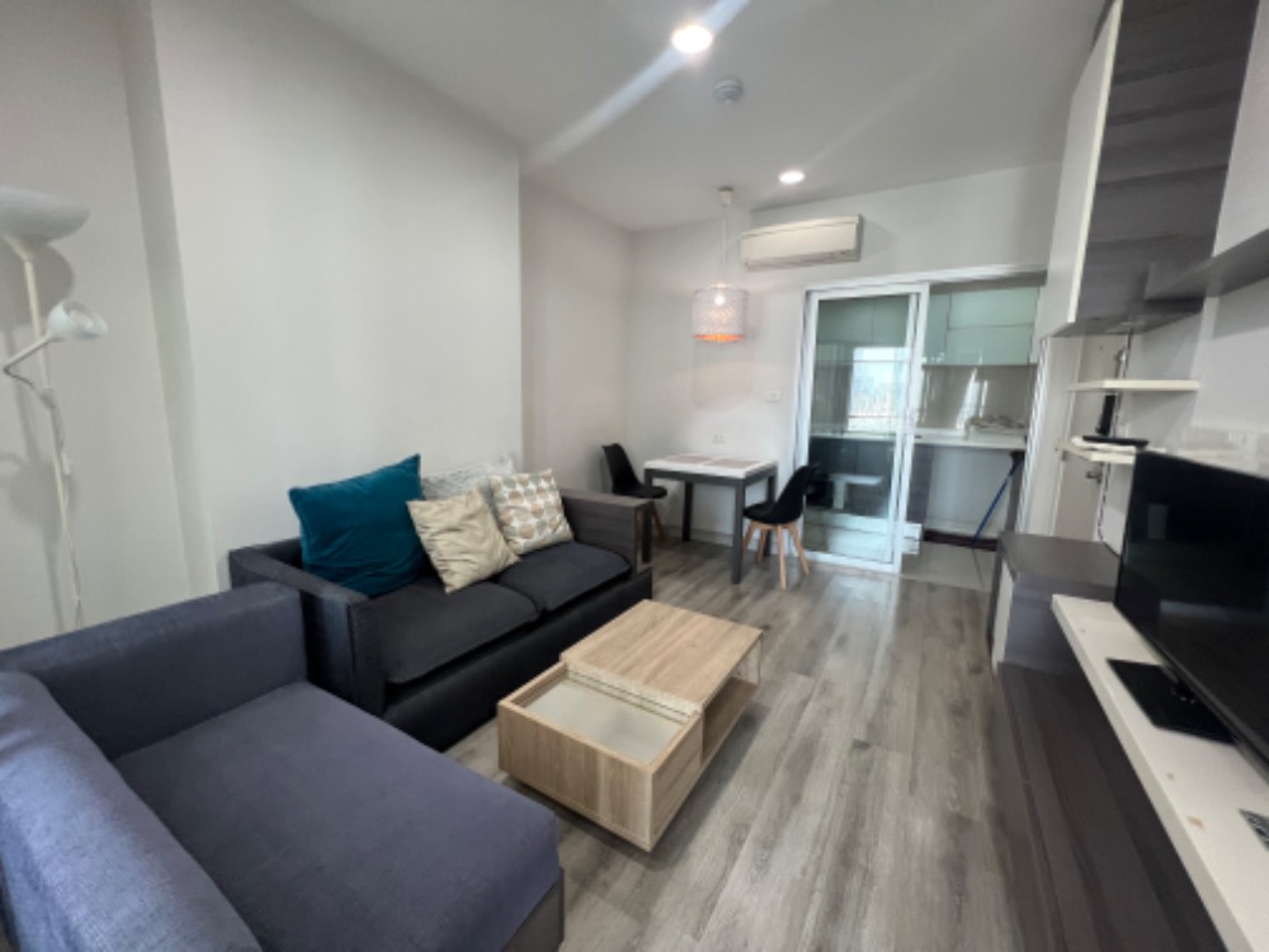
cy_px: 476
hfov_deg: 106.2
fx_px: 477
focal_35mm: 13
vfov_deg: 89.9
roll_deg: +0.1
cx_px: 634
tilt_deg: -8.7
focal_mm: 1.57
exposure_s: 1/100
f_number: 1.8
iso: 160
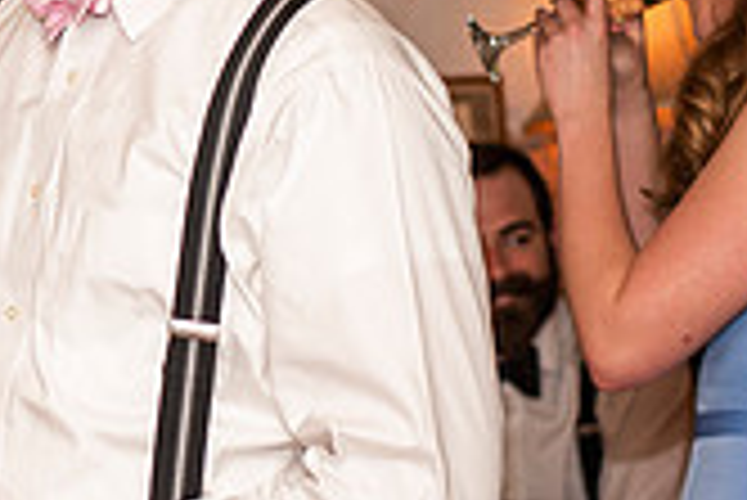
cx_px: 32
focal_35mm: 175
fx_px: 3634
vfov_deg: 7.8
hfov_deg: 11.6
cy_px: 7
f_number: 3.2
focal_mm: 50
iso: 500
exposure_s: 1/100
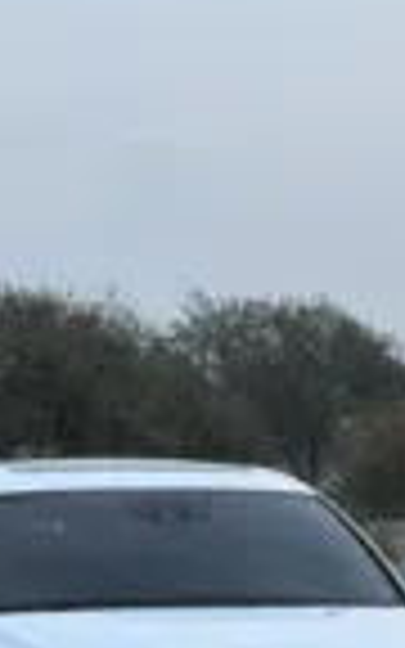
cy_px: 472
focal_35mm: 153
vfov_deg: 13.6
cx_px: 238
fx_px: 2702
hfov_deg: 8.6
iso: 50
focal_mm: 5.96
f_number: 1.6
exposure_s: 1/103
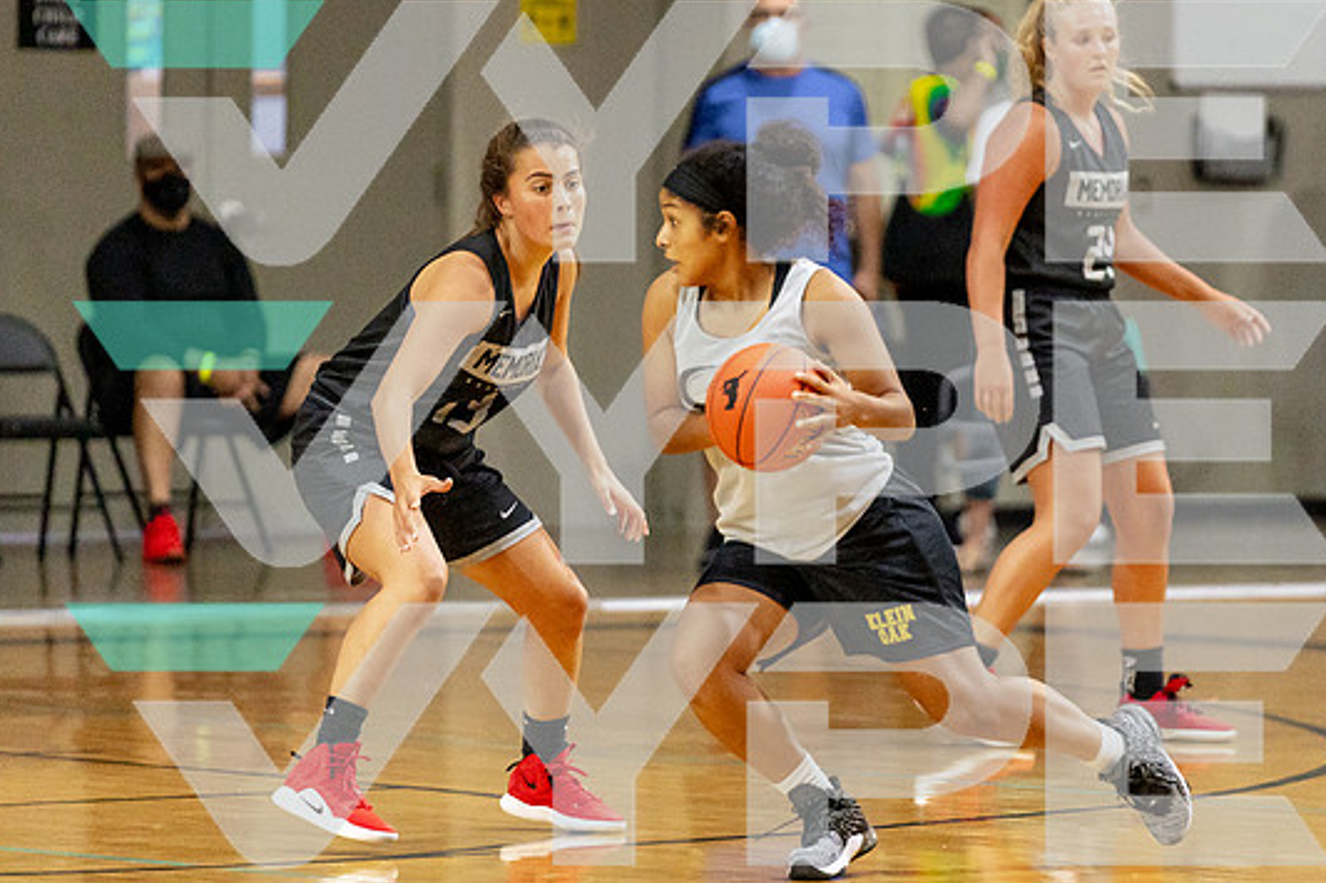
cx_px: 789
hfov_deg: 6.2
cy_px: 369
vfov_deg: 4.2
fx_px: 12151
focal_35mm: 330
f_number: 2.8
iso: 2500
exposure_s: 1/800
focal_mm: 200
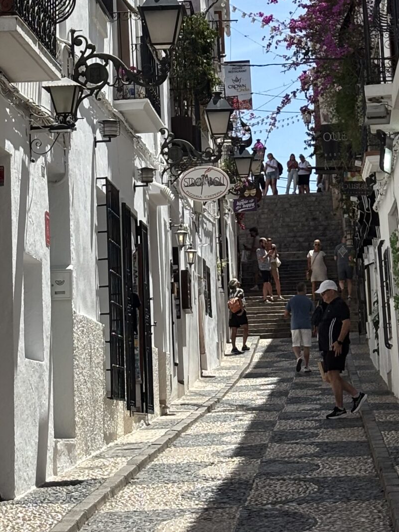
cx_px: 183
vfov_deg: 15.4
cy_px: -53
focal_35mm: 125
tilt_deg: +14.1
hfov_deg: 11.9
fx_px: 1921
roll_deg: +1.7
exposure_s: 1/3205
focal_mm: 5.96
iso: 32
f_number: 1.6
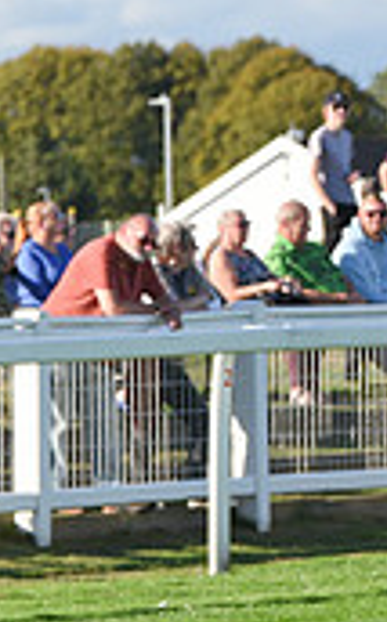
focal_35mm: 465
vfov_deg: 4.5
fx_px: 7873
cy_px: 396
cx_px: -644
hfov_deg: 2.8
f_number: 6.3
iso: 400
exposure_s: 1/1250
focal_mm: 135
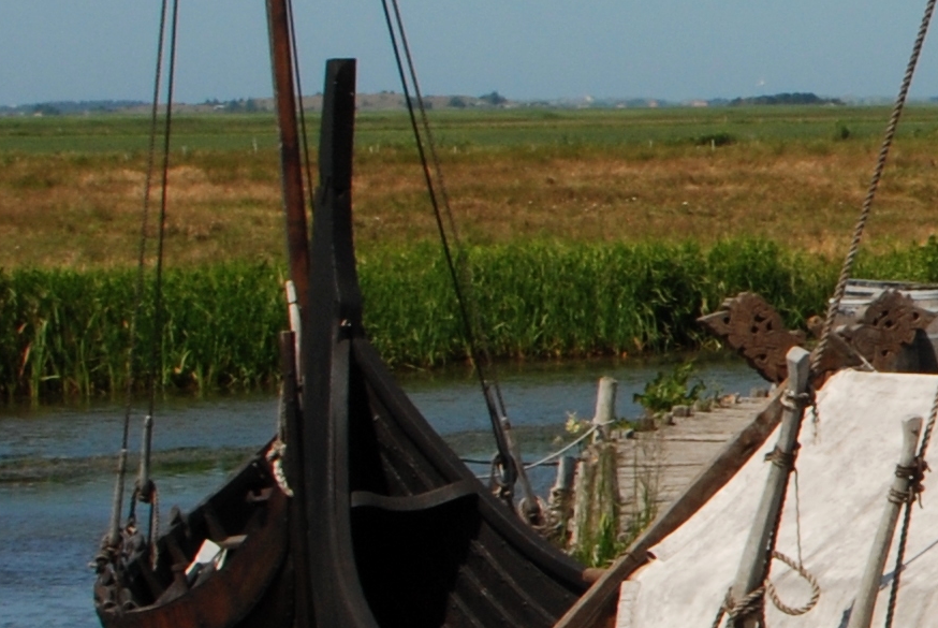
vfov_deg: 7.4
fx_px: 4852
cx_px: 1645
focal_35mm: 186
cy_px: 425
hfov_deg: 10.4
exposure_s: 1/125
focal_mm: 28
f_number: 18
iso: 200
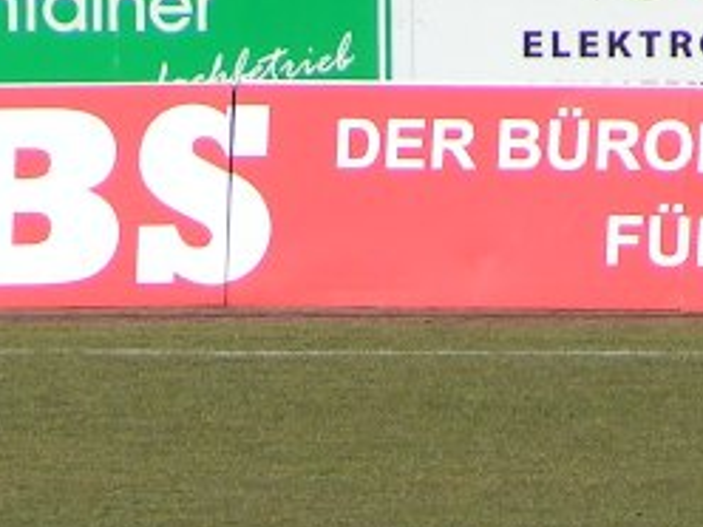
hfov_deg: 2.1
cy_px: 691
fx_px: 19476
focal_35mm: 959
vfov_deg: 1.6
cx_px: 170
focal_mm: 45.4
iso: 50
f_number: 4.5
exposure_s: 1/500
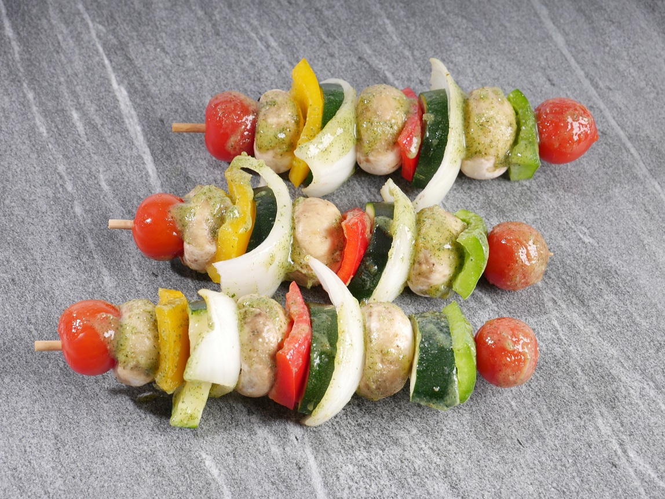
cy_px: 250
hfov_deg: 20.0
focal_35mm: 98
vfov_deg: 15.1
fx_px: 1883
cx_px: 332
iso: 200
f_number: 8
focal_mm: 49
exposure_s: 1/160
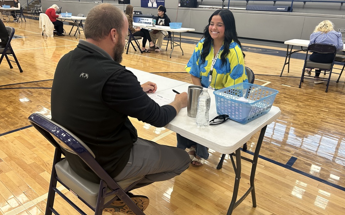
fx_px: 263
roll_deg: -2.1
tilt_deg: -19.4
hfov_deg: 66.5
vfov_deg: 44.5
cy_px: 95
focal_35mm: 28
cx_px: 174
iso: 100
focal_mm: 5.7
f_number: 1.5
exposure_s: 1/120
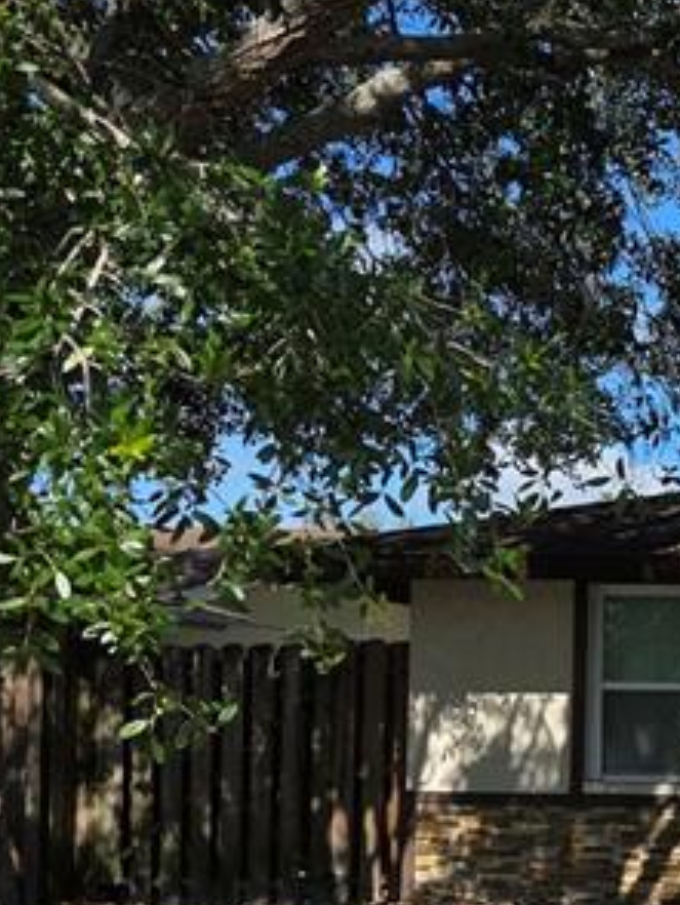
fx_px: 2092
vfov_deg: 24.0
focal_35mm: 80
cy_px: 748
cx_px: 1240
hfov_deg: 15.7
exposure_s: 1/3850
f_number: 1.8
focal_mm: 5.4
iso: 80
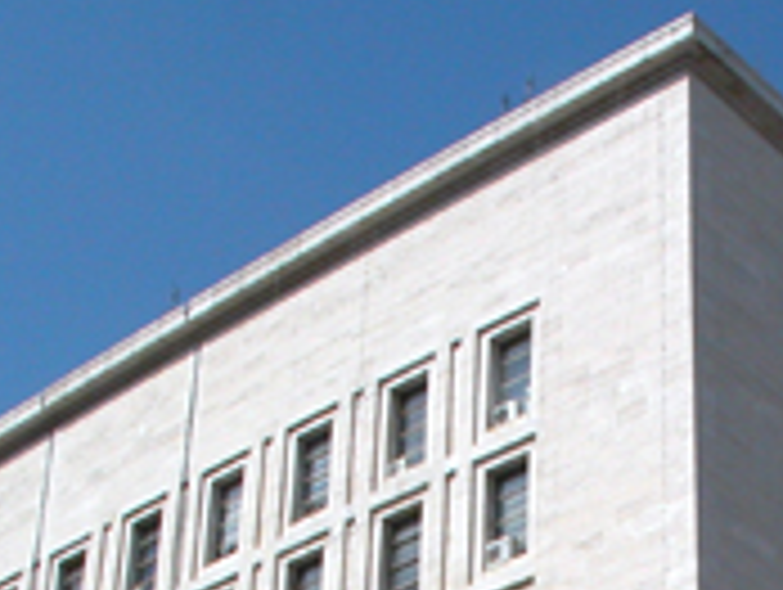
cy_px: 910
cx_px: 592
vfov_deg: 12.4
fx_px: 2560
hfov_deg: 17.3
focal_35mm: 113
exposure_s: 1/602
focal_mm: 8.9
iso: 100
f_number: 8
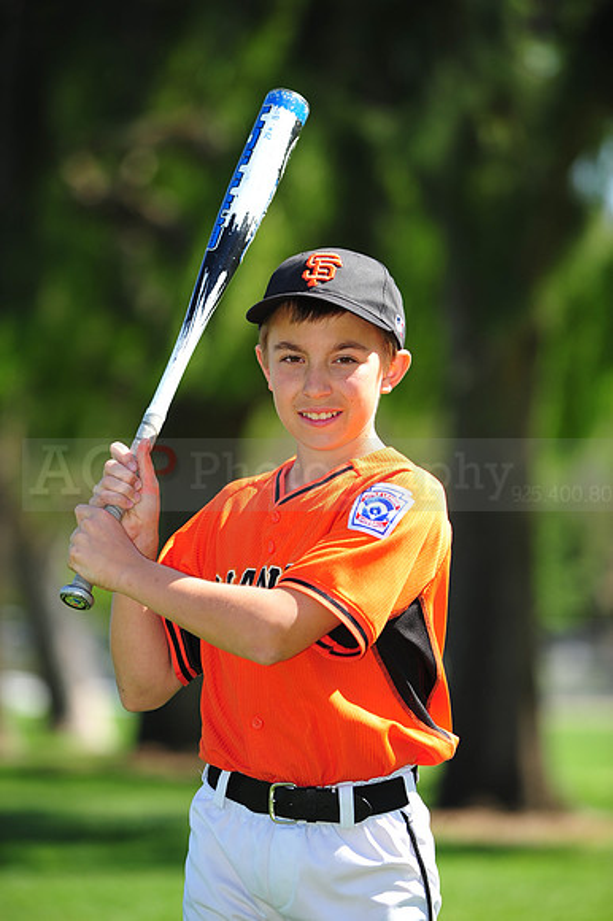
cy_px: 460
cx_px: 306
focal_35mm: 200
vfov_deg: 10.3
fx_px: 5114
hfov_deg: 6.9
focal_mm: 200
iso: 200
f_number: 4.5
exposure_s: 1/640
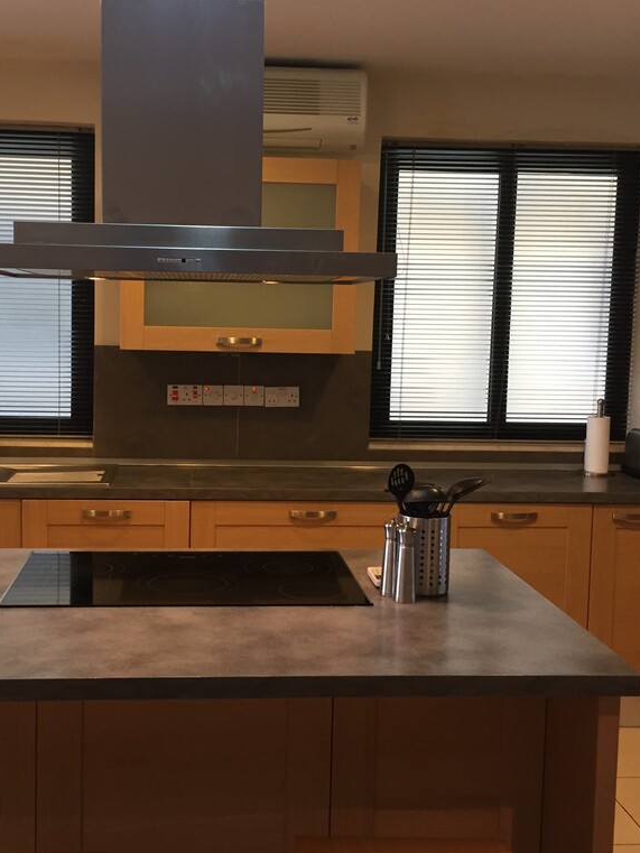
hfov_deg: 36.7
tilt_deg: -5.9
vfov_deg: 47.9
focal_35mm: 39
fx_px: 961
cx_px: 267
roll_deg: +0.0
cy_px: 429
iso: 125
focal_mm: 4.15
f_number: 2.2
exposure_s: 1/33
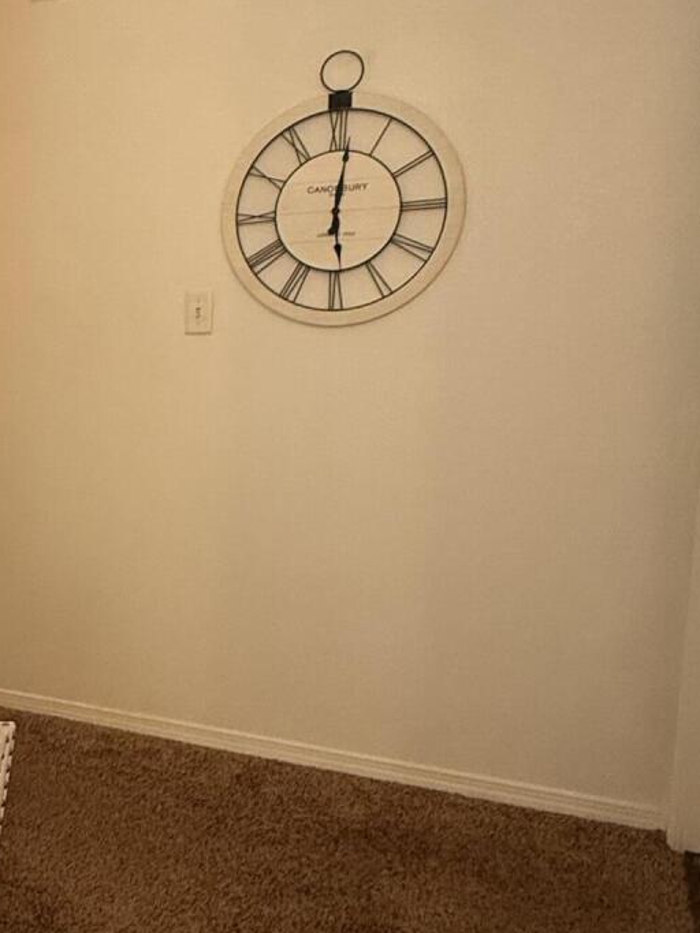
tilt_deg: -5.8
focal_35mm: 41
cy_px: 467
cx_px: -103
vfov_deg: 45.8
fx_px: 1106
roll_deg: +0.1
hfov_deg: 30.7
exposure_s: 1/120
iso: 320
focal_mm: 2.22
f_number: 2.2
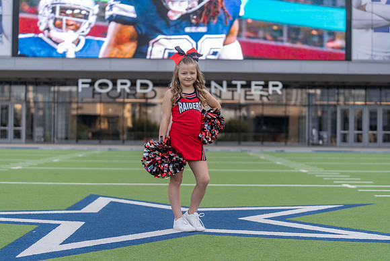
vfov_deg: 19.5
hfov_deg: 28.8
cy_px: 130
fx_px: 758
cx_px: 195
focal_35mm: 70
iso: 160
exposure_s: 1/320
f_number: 2.8
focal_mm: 70
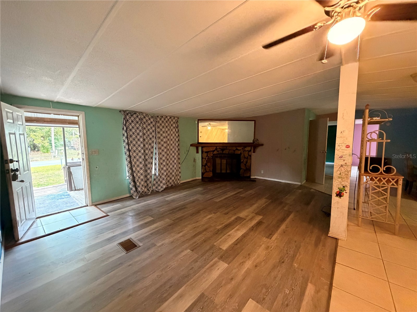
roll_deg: +0.7
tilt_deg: -5.9
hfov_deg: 102.1
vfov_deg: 85.7
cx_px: 208
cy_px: 156
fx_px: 169
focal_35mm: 14
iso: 1000
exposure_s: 1/60
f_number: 2.2
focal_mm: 2.22
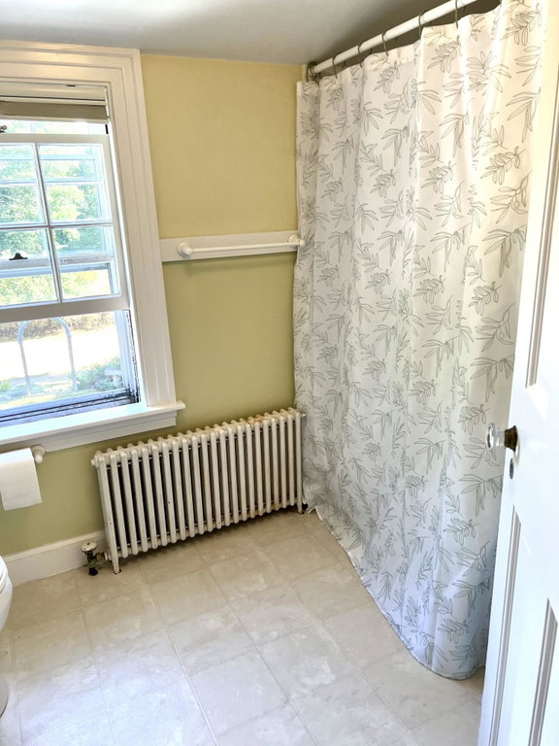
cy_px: 373
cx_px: 280
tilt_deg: -17.3
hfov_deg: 53.1
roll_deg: +2.3
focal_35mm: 26
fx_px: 560
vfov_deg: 67.3
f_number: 1.5
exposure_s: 1/120
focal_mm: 5.7
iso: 100
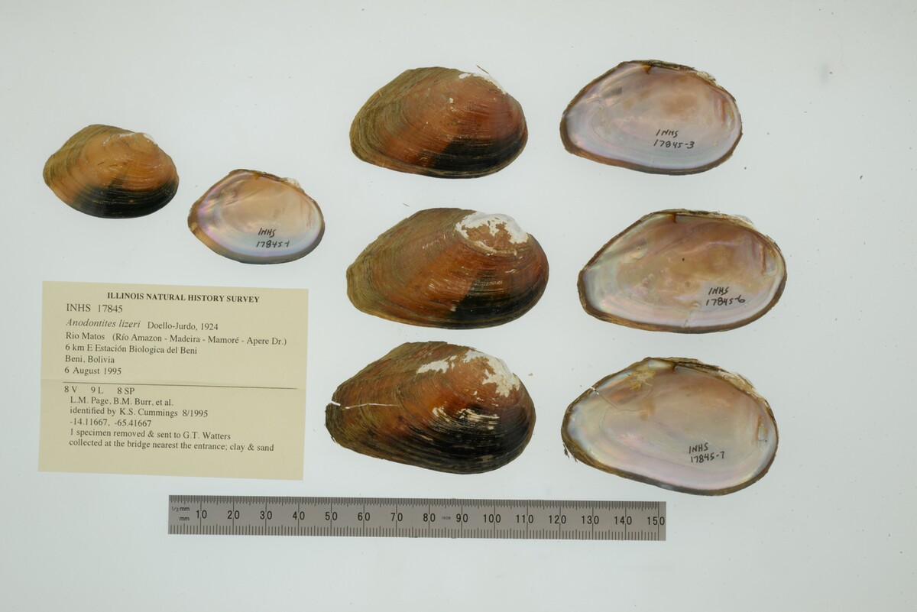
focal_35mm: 60
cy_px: 306
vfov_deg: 22.6
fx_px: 1529
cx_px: 458
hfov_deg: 33.4
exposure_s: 1/10
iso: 100
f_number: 32
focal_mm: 60
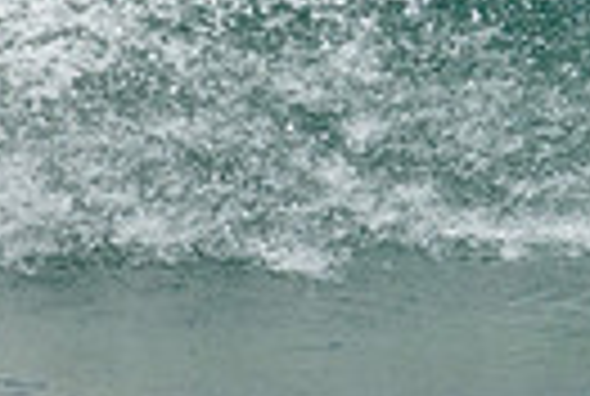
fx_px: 66756
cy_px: -259
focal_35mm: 4064
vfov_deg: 0.3
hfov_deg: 0.5
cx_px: 903
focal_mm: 800
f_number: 11
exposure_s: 1/2000
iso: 1400
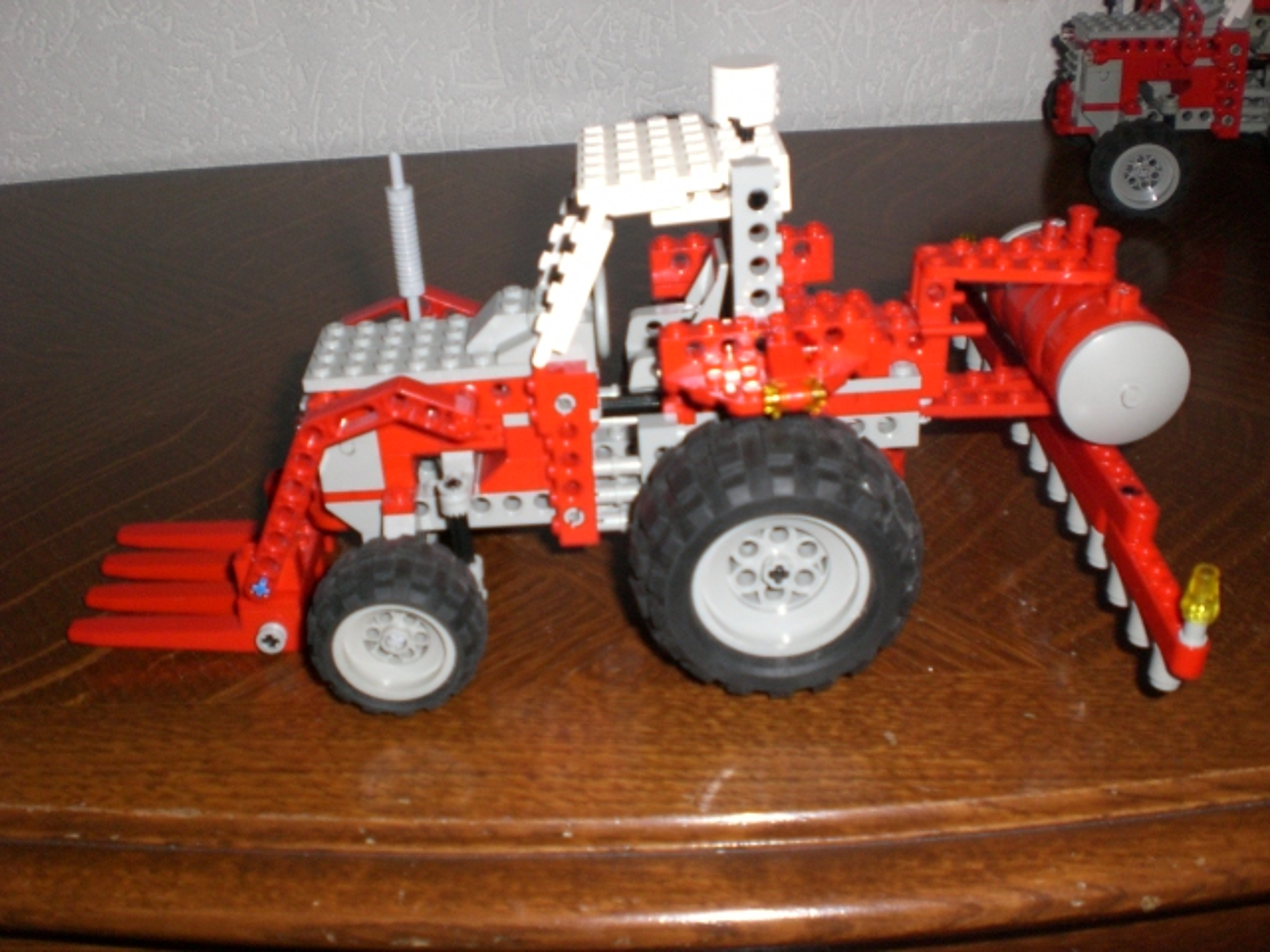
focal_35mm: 38
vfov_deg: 37.7
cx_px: 635
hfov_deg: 49.0
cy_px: 476
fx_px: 1394
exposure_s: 1/60
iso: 200
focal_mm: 6.3
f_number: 3.1
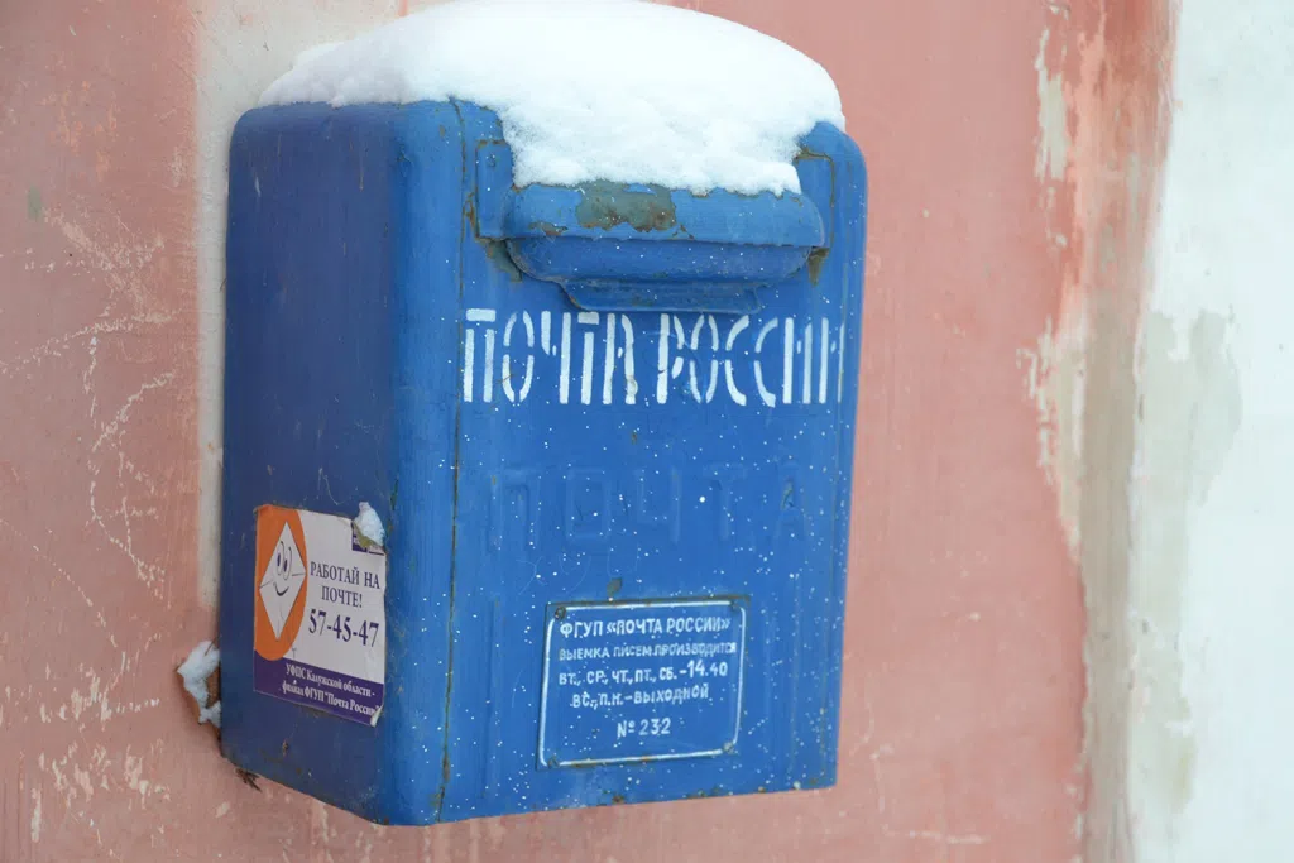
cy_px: 432
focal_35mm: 75
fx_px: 2696
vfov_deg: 18.2
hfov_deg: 27.0
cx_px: 647
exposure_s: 1/40
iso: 200
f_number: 5
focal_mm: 50
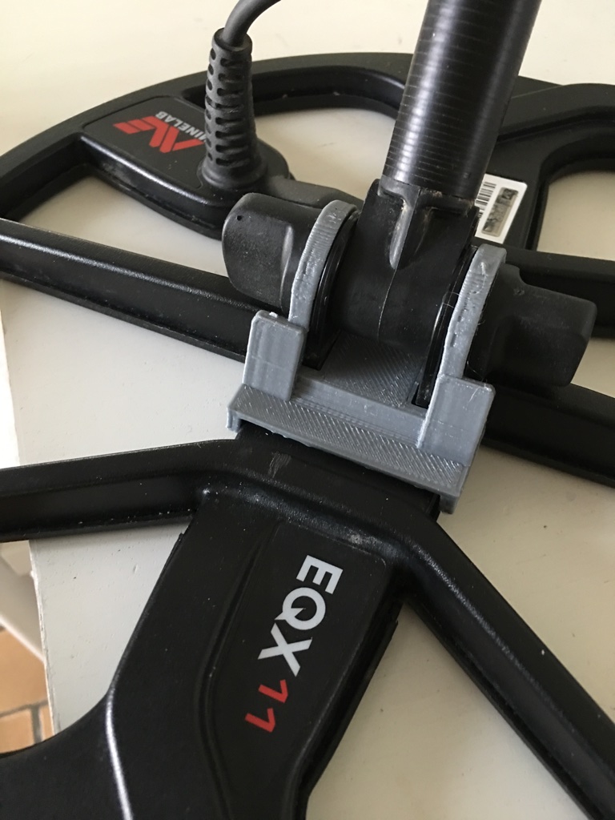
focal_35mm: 29
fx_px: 687
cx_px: 308
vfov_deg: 61.7
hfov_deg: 48.2
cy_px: 410
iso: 100
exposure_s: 1/8
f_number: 2.2
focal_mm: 4.15
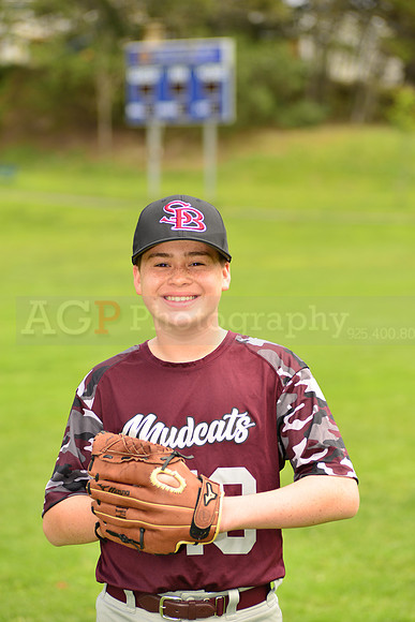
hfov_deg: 11.0
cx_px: 208
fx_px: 2160
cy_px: 311
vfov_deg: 16.4
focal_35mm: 125
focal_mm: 125
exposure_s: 1/250
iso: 100
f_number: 5
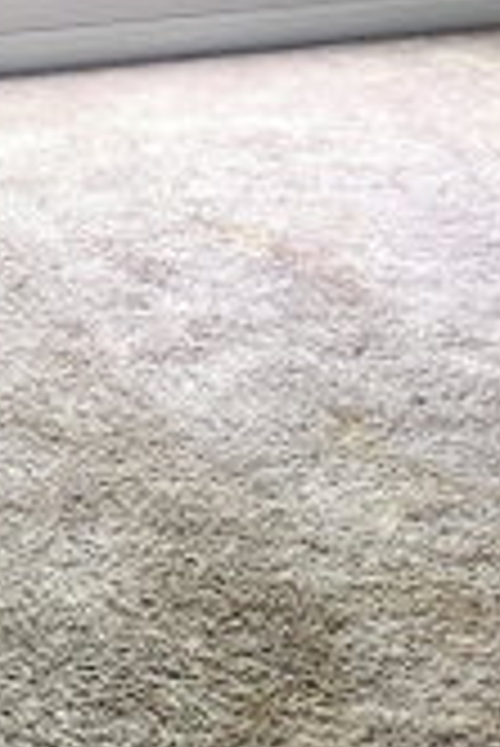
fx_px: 1621
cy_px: -76
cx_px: 23
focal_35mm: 78
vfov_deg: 24.2
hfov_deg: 17.2
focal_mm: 5.4
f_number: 1.8
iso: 160
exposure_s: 1/120
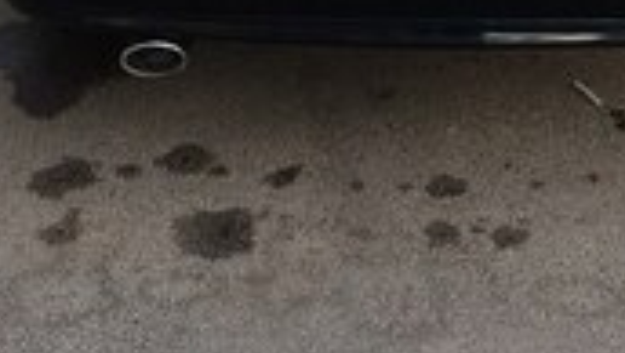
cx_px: 396
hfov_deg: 23.3
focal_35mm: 91
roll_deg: +1.7
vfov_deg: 11.8
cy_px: -371
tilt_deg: -14.3
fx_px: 1509
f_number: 2.2
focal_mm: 4.15
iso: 50
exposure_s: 1/50
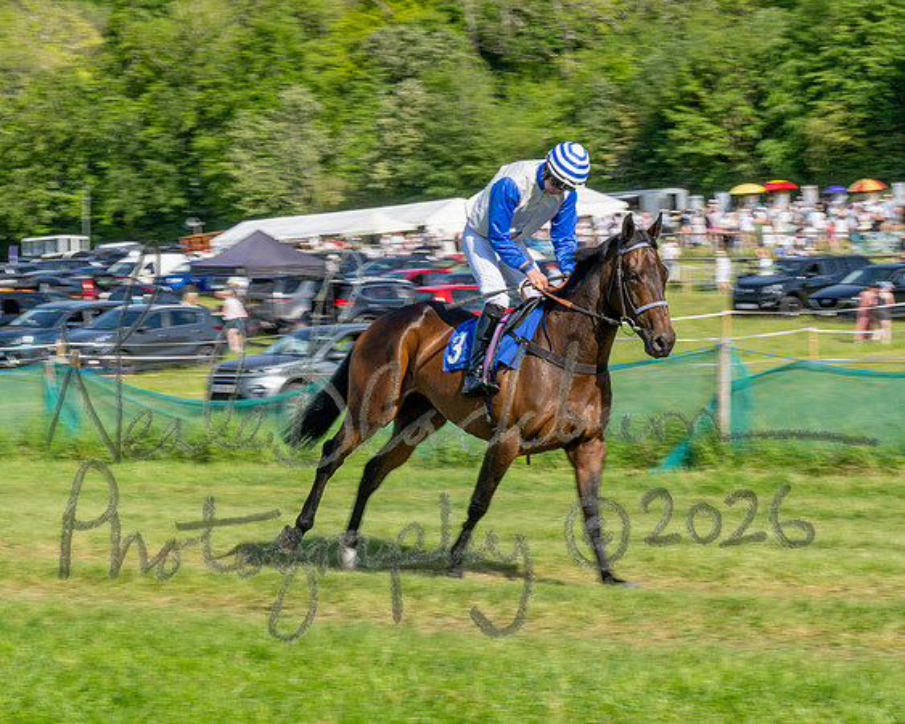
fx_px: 3398
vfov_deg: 12.2
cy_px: 391
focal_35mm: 127
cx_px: 303
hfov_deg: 15.1
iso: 100
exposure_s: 1/160
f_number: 16
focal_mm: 70
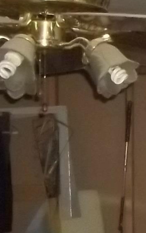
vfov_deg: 11.7
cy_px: 190
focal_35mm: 179
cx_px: 377
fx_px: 1139
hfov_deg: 6.8
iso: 400
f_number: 3.3
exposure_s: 1/30
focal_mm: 5.9
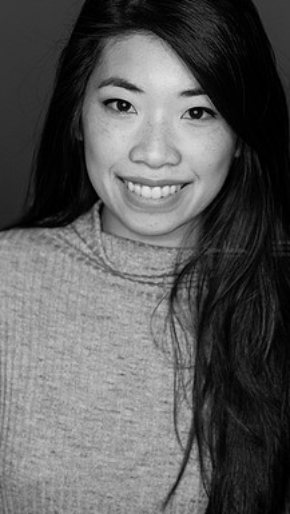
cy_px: 228
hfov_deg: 11.7
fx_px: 1420
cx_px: 152
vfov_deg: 20.5
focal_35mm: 104
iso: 2000
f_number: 3.5
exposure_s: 1/400
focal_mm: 85
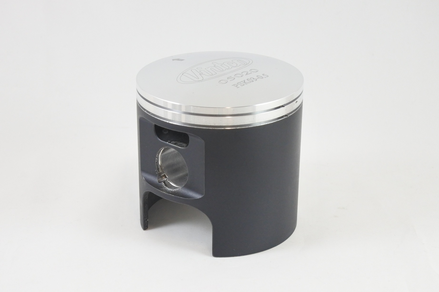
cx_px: 220
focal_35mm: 56
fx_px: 683
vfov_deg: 24.2
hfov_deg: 35.6
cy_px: 146
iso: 800
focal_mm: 21
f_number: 4.8
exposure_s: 1/125
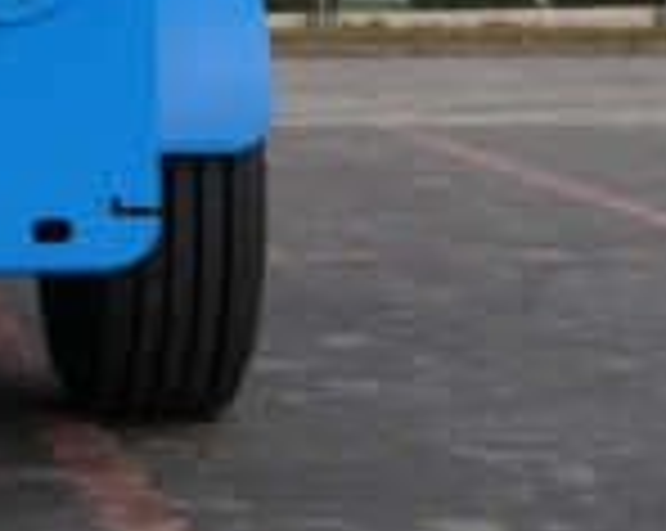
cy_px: -324
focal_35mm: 148
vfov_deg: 10.0
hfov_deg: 12.5
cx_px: -270
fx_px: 2913
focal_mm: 20
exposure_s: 1/250
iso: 200
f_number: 5
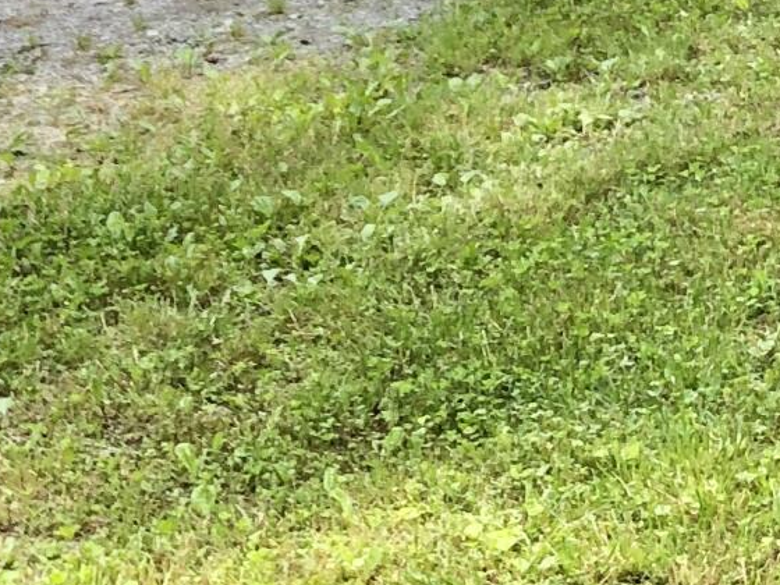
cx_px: 1093
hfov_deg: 12.6
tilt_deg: +2.6
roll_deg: -0.3
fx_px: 3380
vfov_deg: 9.0
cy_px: -759
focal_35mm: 150
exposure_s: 1/281
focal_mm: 3.99
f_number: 1.8
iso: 20
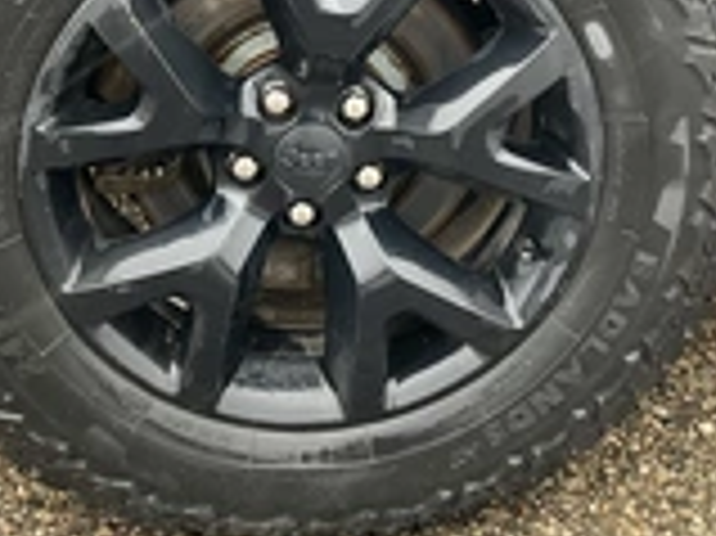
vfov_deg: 19.3
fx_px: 1509
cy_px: -50
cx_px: 275
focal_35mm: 73
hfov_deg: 26.6
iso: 64
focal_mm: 3
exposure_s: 1/83
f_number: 1.8
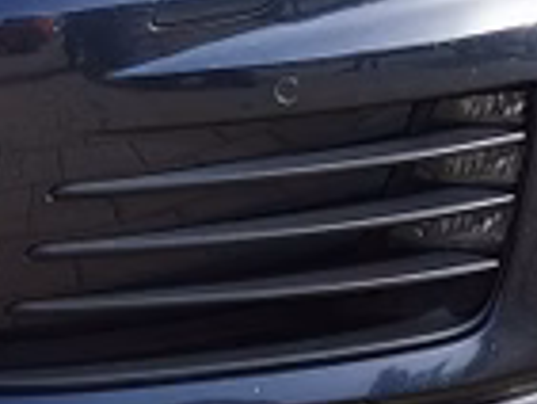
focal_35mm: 204
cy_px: -263
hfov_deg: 9.7
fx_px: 3167
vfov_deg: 7.1
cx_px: 388
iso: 50
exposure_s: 1/1287
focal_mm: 5.58
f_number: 1.8
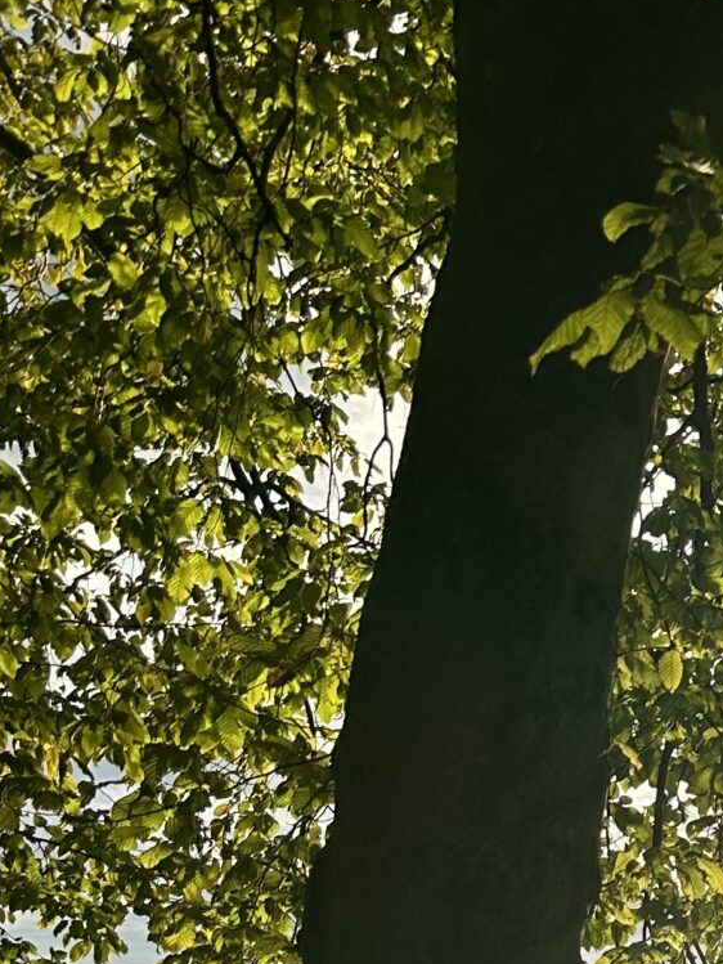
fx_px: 2283
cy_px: 1403
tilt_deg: -2.7
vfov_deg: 20.7
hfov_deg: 16.4
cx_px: 1081
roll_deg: -0.6
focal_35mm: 82
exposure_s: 1/2809
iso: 80
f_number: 1.78
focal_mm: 6.86
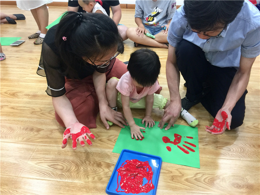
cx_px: 130
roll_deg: -1.0
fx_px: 218
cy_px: 98
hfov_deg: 61.7
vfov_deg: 48.2
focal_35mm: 29
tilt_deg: -31.0
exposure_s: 1/17
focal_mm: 4.15
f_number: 2.2
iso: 64
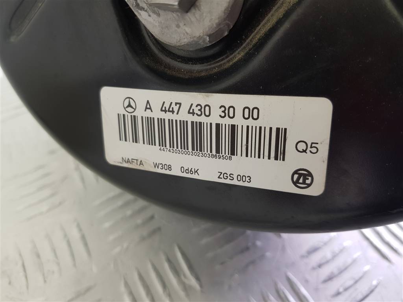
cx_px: 202
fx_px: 303
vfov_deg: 53.1
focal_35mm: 26
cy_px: 151
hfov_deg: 67.3
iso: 64
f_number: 1.7
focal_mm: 4.2
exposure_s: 1/100
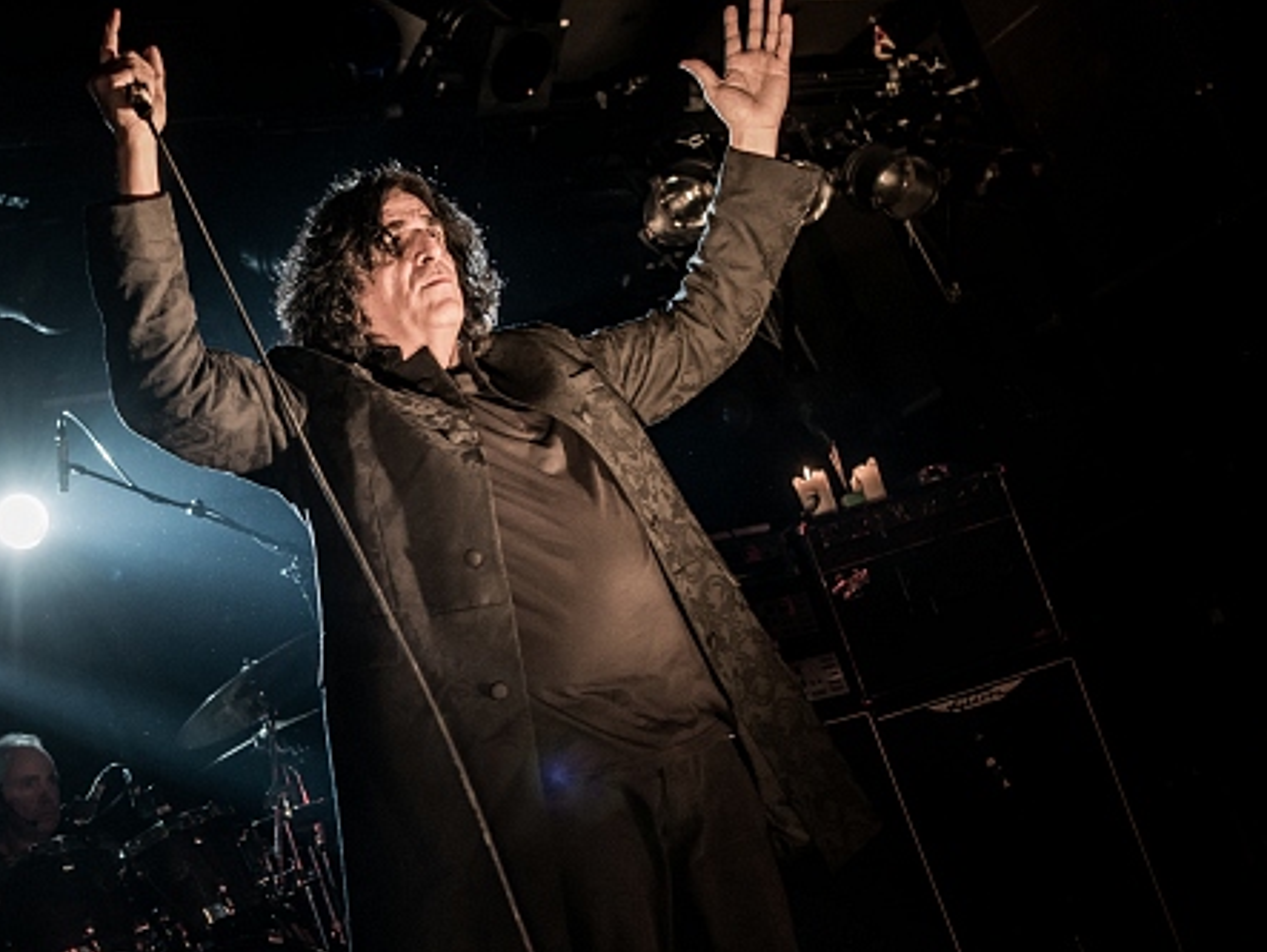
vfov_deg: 28.9
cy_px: 662
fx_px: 1832
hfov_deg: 37.2
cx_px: 303
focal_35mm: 50
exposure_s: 1/100
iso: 1600
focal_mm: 32
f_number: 2.8
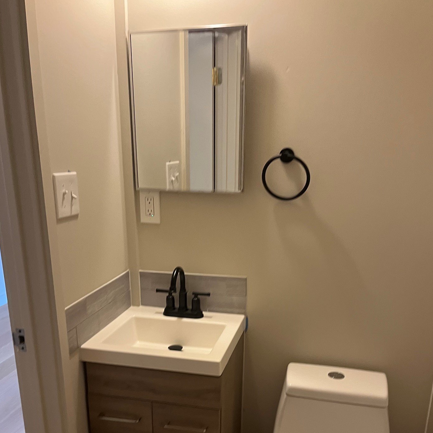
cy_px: 315
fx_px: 481
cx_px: 214
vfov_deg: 47.0
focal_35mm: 34
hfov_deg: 48.4
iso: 250
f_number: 1.6
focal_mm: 5.1
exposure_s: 1/60
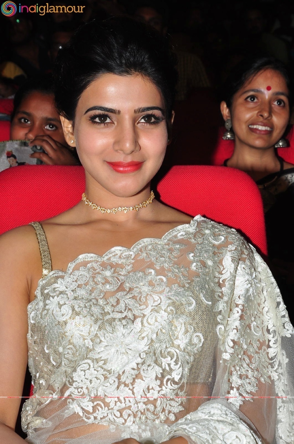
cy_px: 222
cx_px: 147
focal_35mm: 87
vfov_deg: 23.4
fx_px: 1069
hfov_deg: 15.7
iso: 400
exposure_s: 1/125
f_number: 11
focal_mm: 58
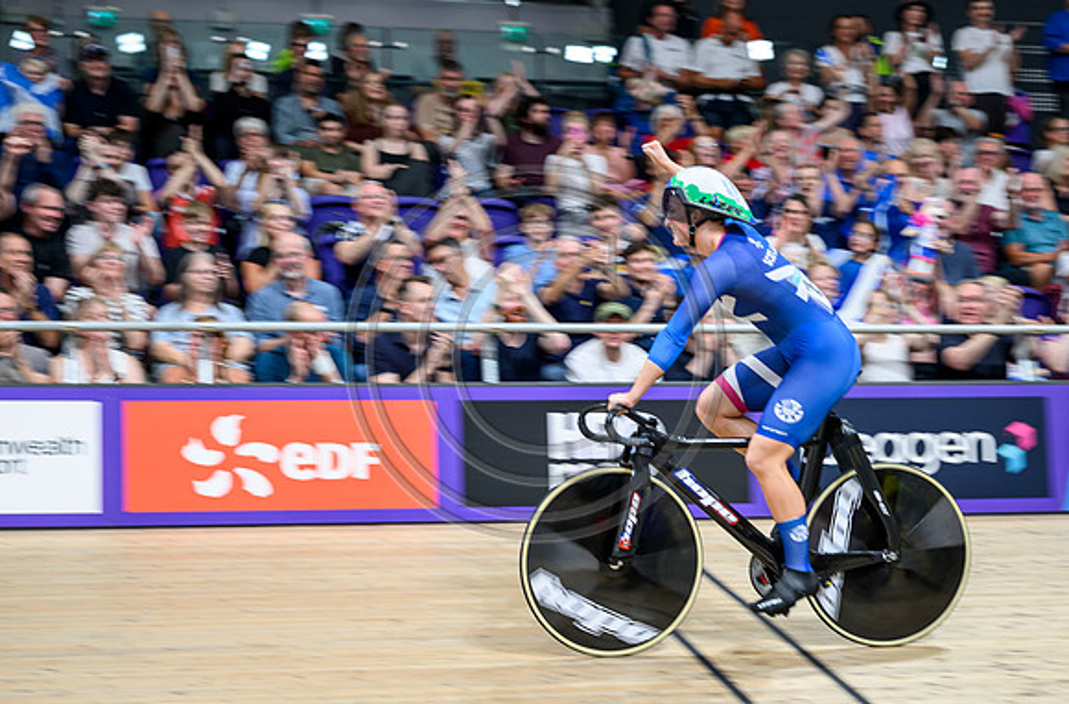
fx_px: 2138
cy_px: 392
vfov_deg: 18.7
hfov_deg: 28.1
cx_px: 575
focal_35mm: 72
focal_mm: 51
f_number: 2.8
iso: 250
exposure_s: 1/200
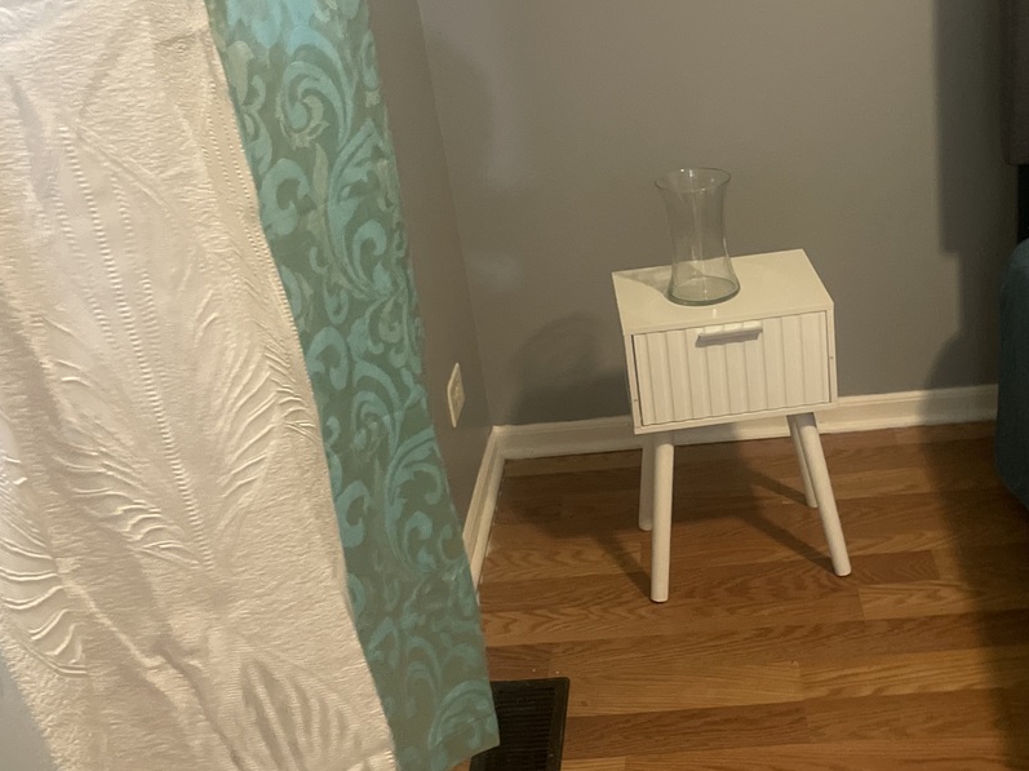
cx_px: 700
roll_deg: +6.5
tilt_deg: -23.9
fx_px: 1396
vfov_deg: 30.9
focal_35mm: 47
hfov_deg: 39.9
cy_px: 389
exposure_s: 1/30
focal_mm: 4.2
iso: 800
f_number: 1.6
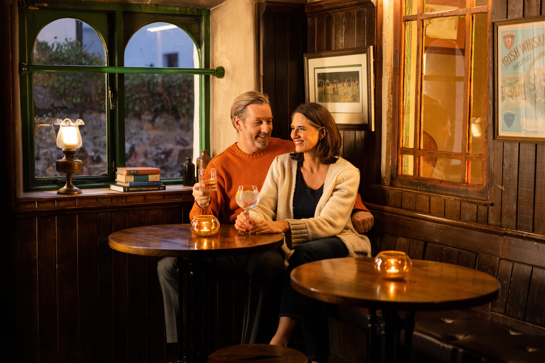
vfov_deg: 24.6
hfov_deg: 36.2
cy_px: 182
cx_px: 272
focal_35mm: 55
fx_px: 833
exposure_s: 1/80
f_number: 2
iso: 800
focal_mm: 55
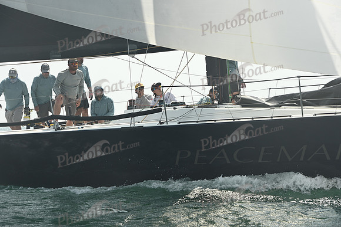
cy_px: 114
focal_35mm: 110
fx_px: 1042
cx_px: 170
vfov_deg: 12.5
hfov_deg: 18.6
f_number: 6.3
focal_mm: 110
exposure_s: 1/1250
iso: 320
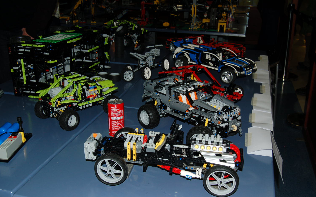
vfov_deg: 32.0
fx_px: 344
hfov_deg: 49.3
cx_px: 158
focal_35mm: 40
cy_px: 102
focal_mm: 26
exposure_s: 1/125
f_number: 7.1
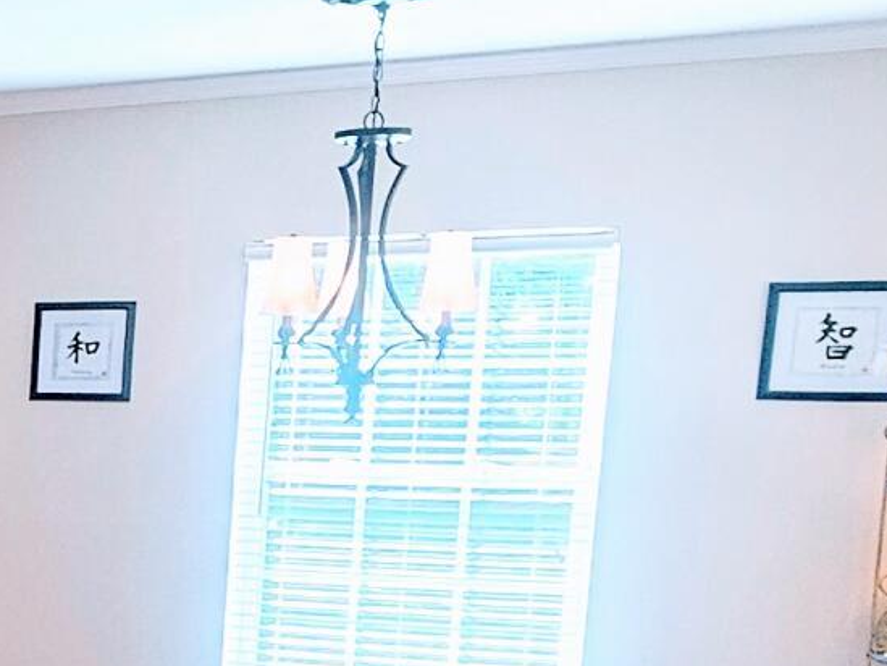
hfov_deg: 20.4
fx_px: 1820
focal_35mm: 71
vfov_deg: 20.1
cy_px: 664
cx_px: -659
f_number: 2.2
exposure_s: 1/60
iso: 80
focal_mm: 2.2
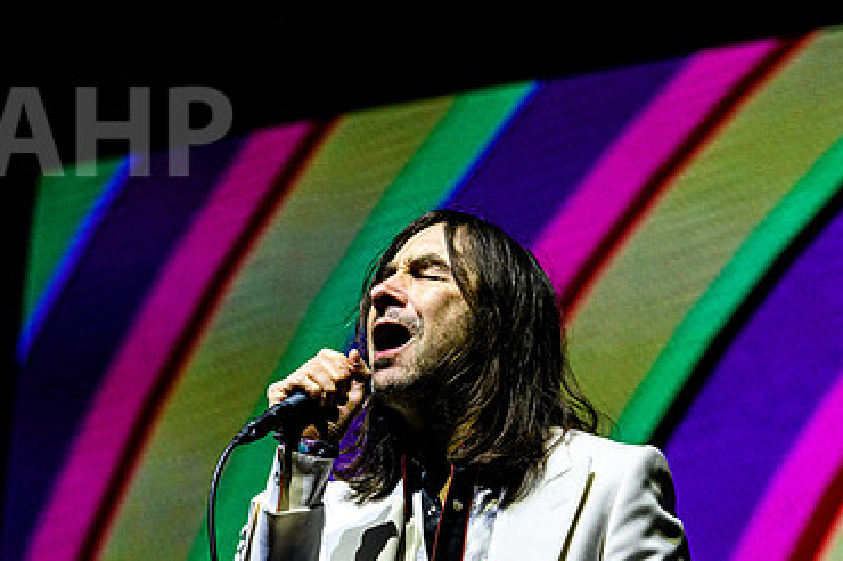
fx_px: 4773
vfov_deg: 6.7
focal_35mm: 204
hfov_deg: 10.1
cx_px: 540
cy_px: 401
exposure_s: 1/3200
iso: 3200
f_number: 4.5
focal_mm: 130
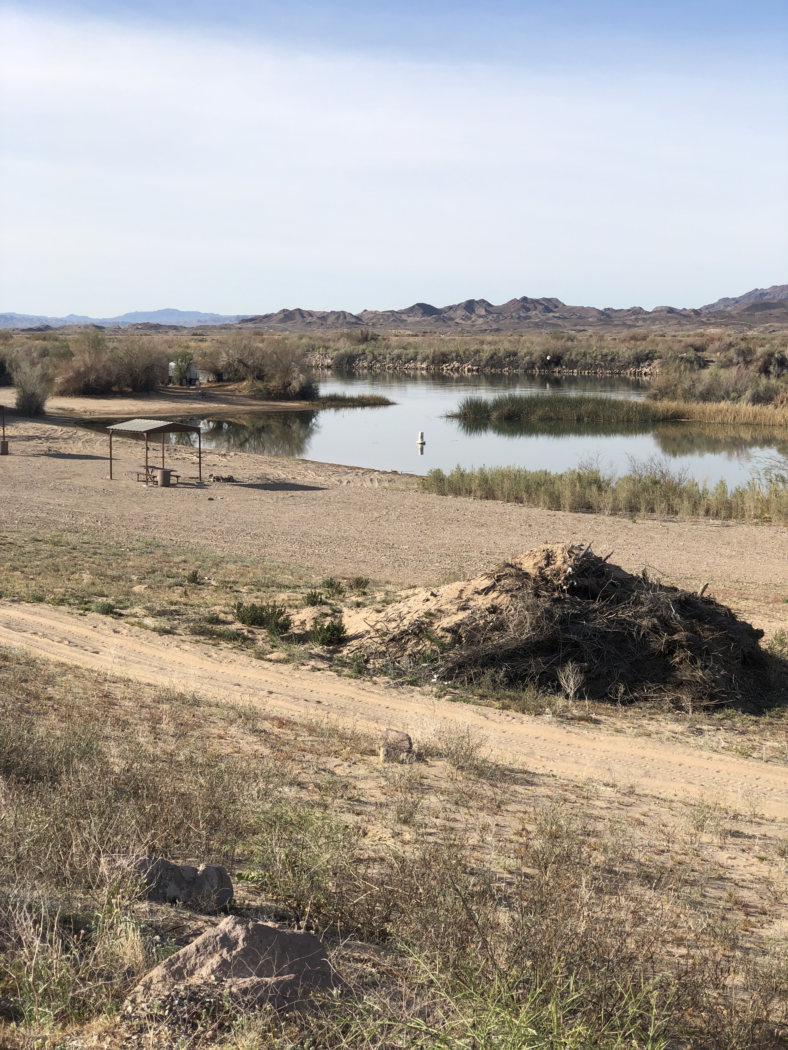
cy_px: 525
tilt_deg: -6.4
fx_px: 1578
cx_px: 394
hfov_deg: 28.0
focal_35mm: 52
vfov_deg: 36.8
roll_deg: -0.1
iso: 16
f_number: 2.4
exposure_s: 1/1297
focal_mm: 6
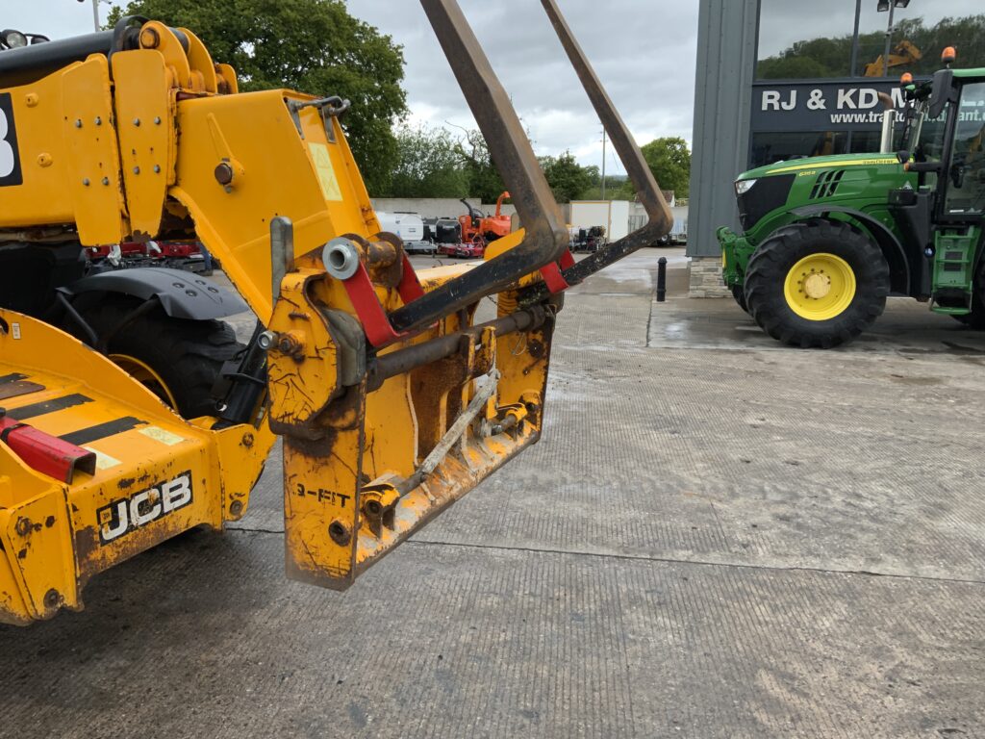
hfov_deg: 61.7
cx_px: 492
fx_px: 825
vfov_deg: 48.2
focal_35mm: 29
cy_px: 370
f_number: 1.8
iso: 16
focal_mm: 3
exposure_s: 1/212
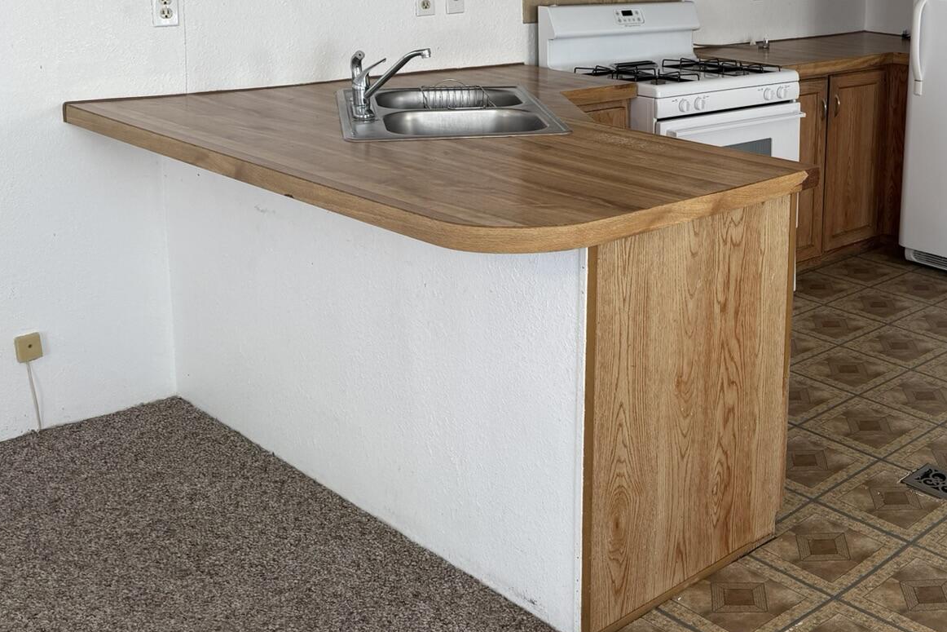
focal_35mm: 44
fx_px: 1158
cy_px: 91
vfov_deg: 29.5
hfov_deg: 42.0
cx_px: 795
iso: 80
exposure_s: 1/120
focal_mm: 6.76
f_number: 1.78
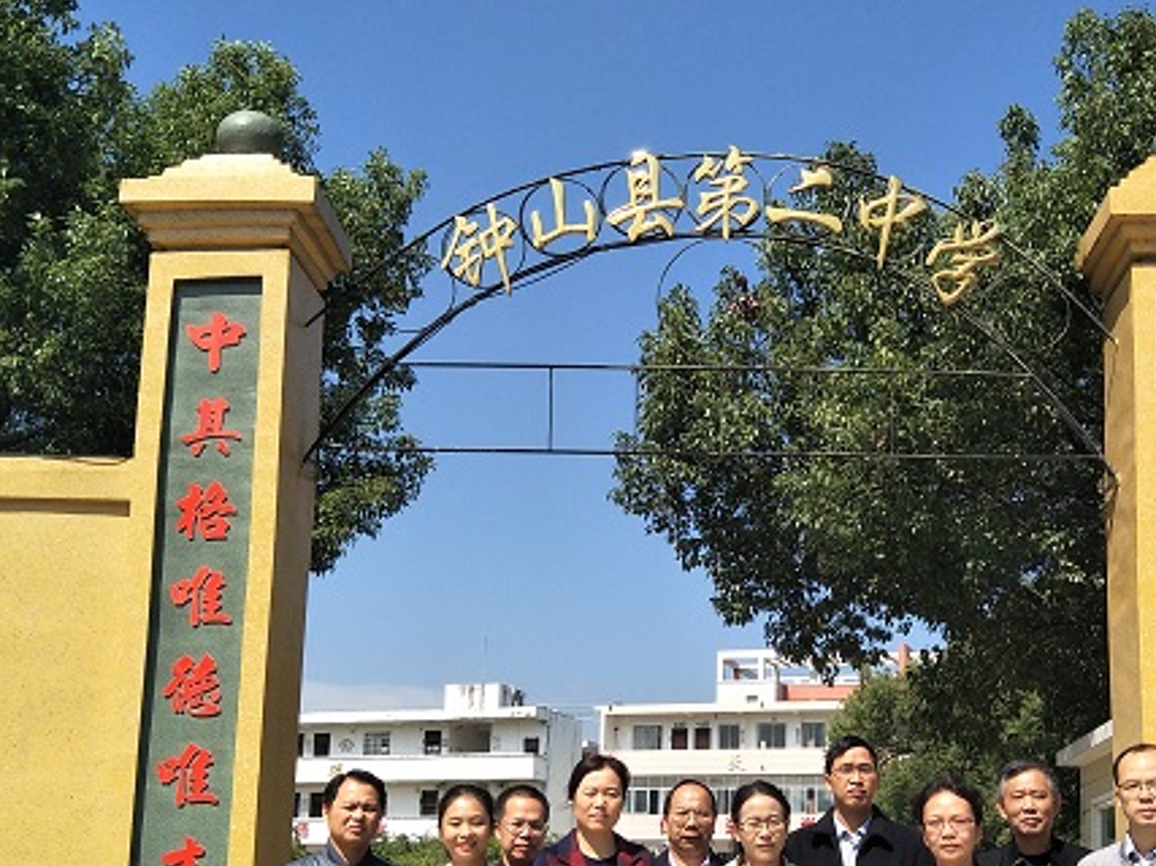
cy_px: 609
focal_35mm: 45
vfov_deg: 31.8
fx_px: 1502
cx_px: 712
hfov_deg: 41.8
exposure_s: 1/1441
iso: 33
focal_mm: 4.1
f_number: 1.7
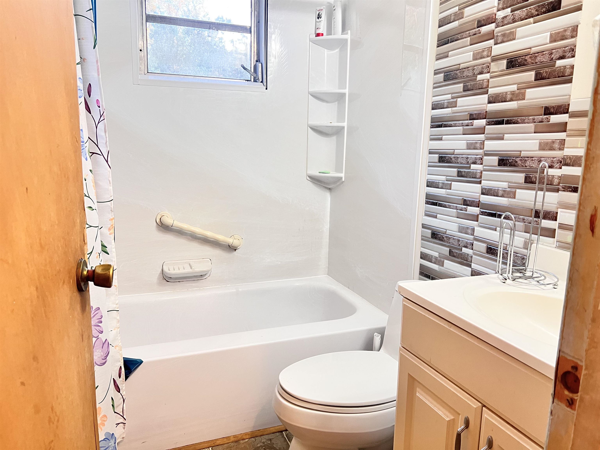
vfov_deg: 53.1
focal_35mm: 26
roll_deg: -1.8
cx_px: 300
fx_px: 451
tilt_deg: -11.0
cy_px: 225
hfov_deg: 67.3
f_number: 1.5
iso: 320
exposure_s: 1/60
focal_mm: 5.7
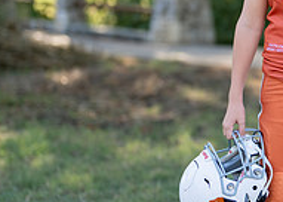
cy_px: 66
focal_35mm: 177
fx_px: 1421
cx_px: 340
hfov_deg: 11.2
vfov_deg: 8.1
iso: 100
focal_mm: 50
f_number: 1.2
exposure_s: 1/1250
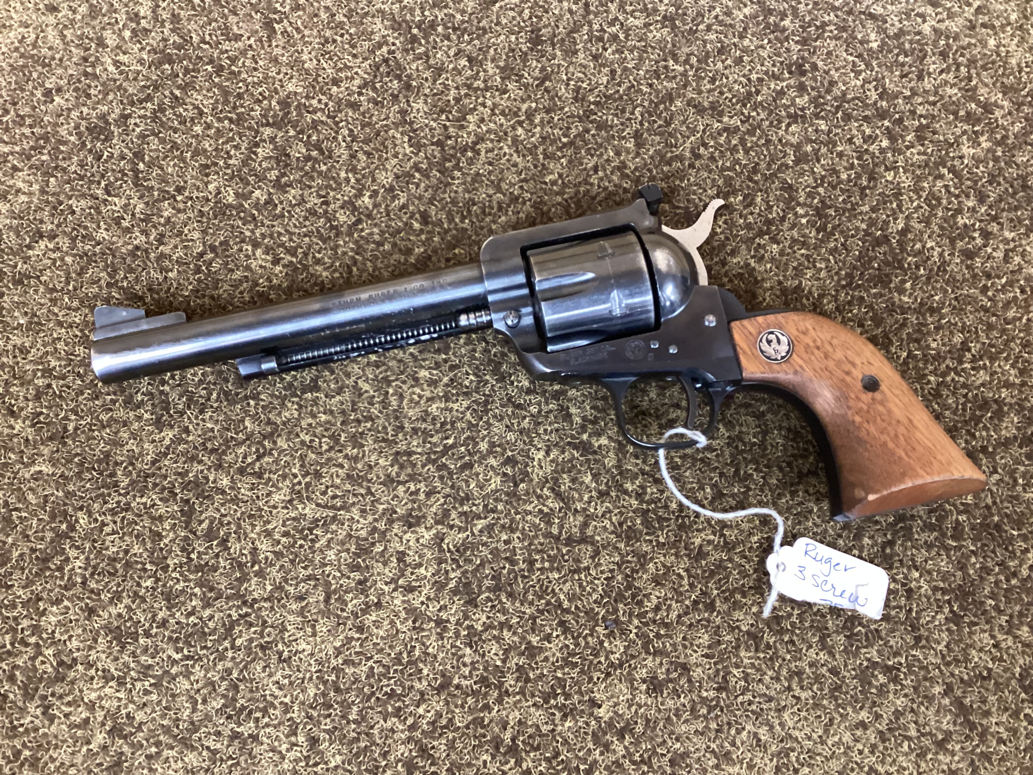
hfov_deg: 58.4
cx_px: 516
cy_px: 388
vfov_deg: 45.4
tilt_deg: -75.0
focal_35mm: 31
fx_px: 925
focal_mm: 3.3
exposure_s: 1/30
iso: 500
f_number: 2.4
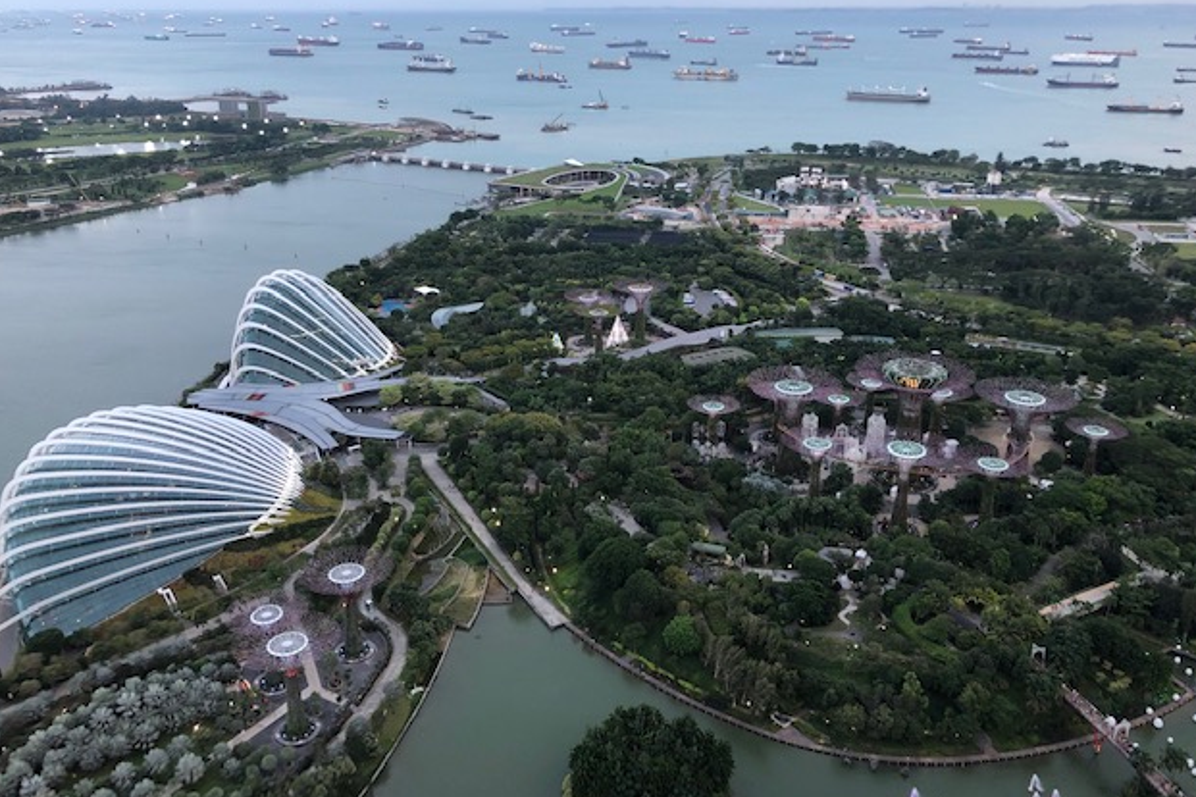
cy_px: 373
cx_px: 609
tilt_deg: -20.2
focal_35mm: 30
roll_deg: -1.4
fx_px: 997
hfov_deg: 61.9
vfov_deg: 43.6
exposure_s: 1/25
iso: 40
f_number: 1.8
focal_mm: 3.99
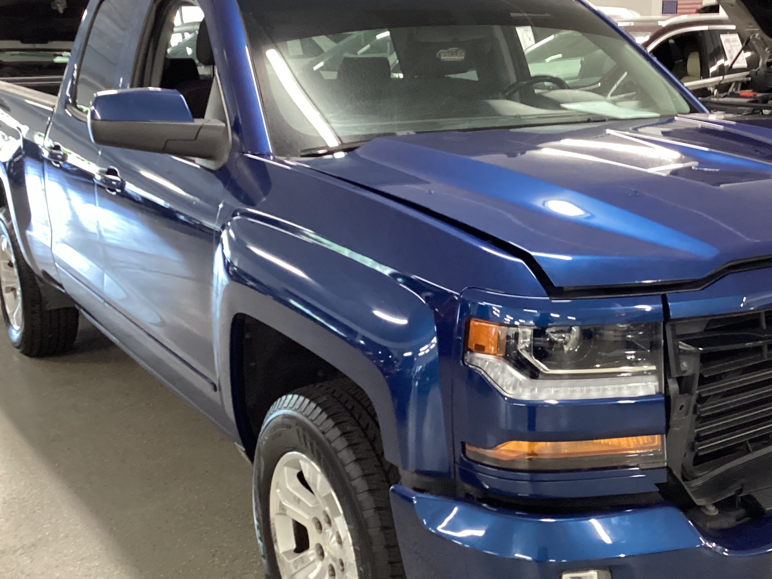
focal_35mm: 47
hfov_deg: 40.0
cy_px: 324
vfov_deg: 30.9
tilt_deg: -17.6
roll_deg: +0.5
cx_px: 503
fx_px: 1048
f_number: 2.4
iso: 320
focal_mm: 3.3
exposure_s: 1/33
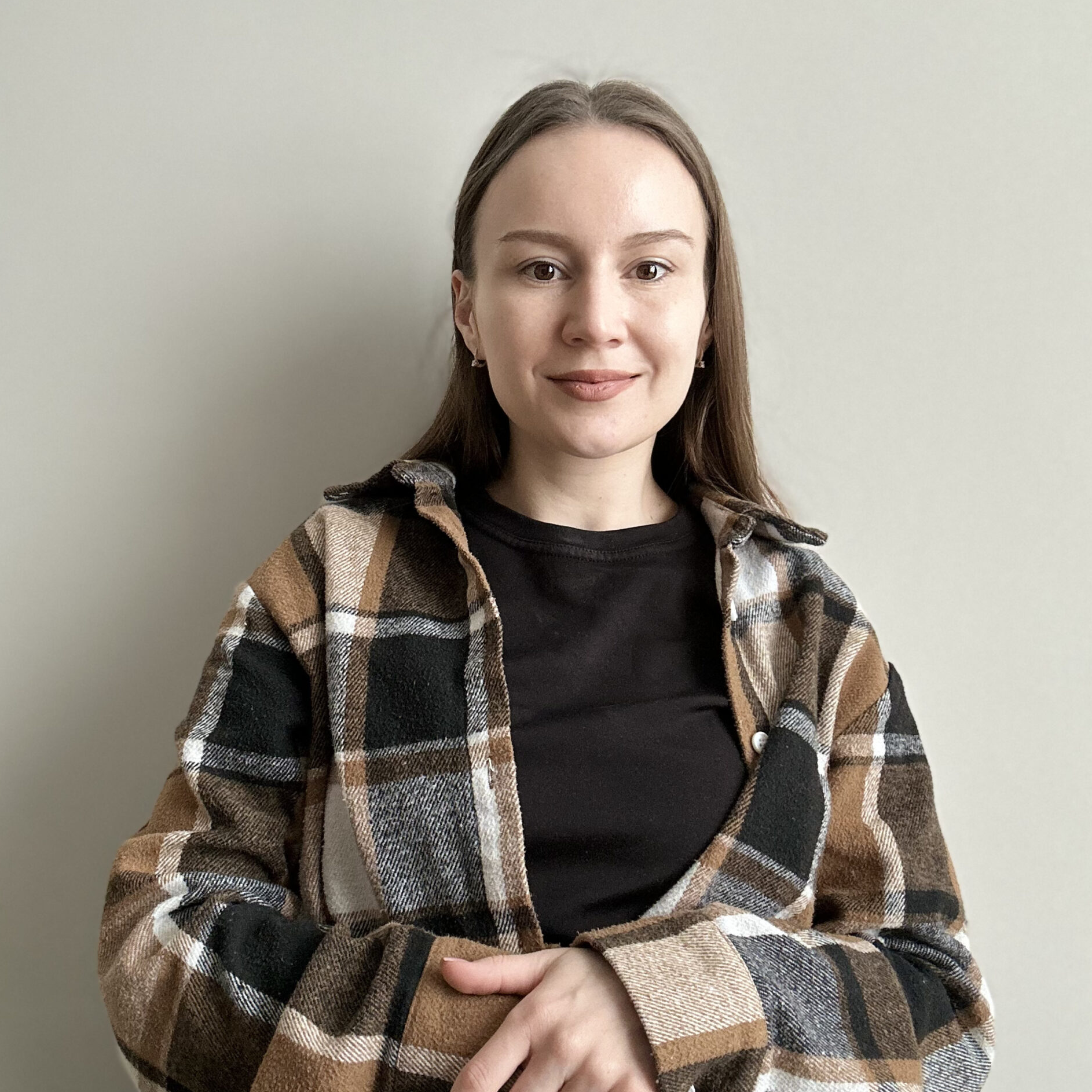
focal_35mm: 36
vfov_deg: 46.0
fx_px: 1285
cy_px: 516
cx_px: 543
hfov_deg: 46.0
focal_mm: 2.69
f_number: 1.9
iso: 160
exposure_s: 1/60
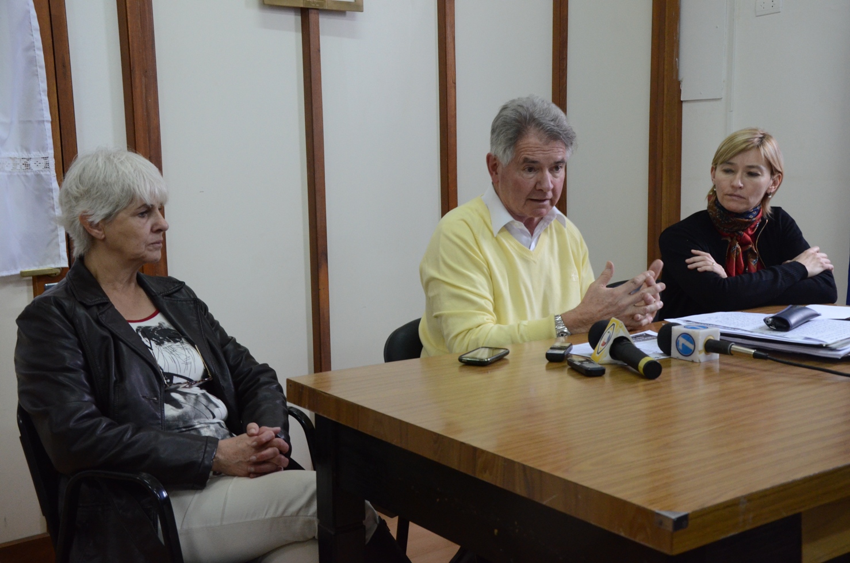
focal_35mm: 42
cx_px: 425
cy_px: 282
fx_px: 990
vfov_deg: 31.8
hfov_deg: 46.5
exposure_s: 1/50
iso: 2000
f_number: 6.3
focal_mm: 28
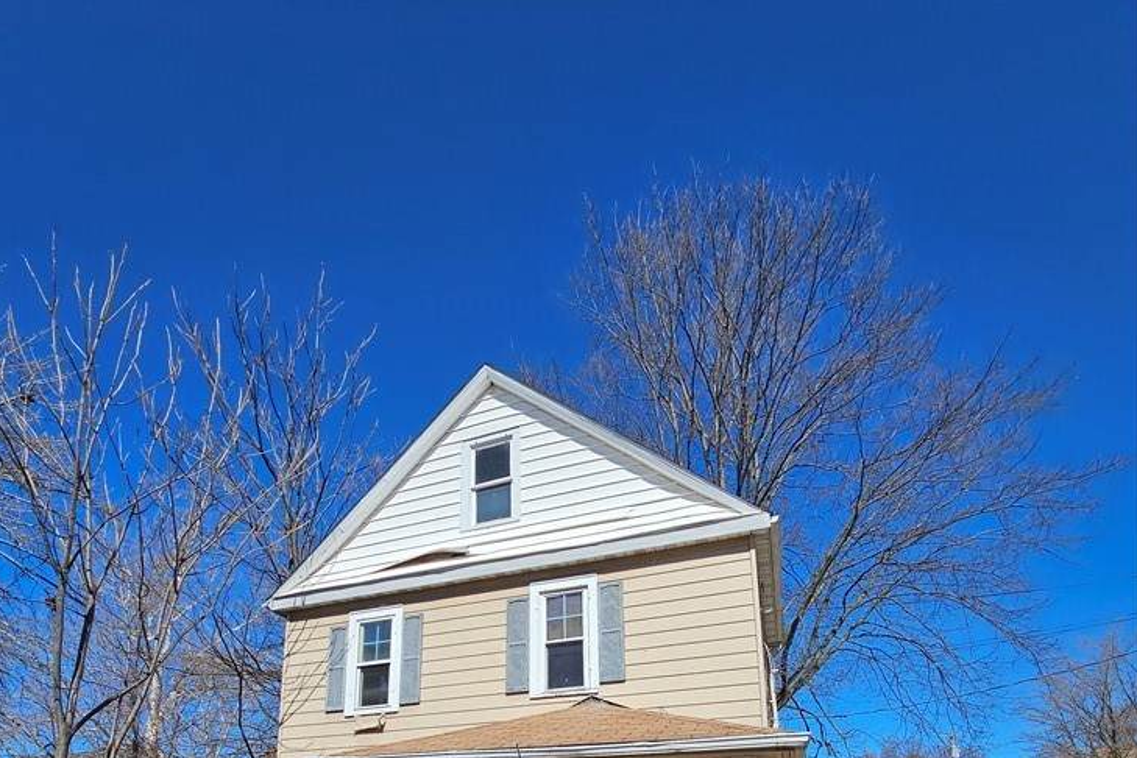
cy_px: 722
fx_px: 600
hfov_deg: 86.9
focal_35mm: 19
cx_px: 544
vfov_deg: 53.7
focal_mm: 2.2
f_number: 2.2
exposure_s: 1/3409
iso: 50
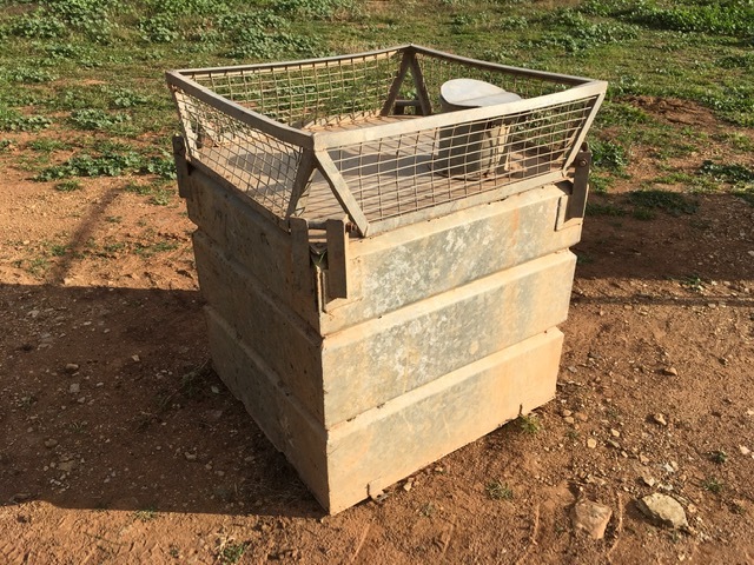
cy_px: 282
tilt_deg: -31.1
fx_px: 632
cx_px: 377
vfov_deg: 48.2
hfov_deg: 61.7
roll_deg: -0.3
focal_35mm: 29
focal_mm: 4.15
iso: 25
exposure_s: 1/1241
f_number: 2.2
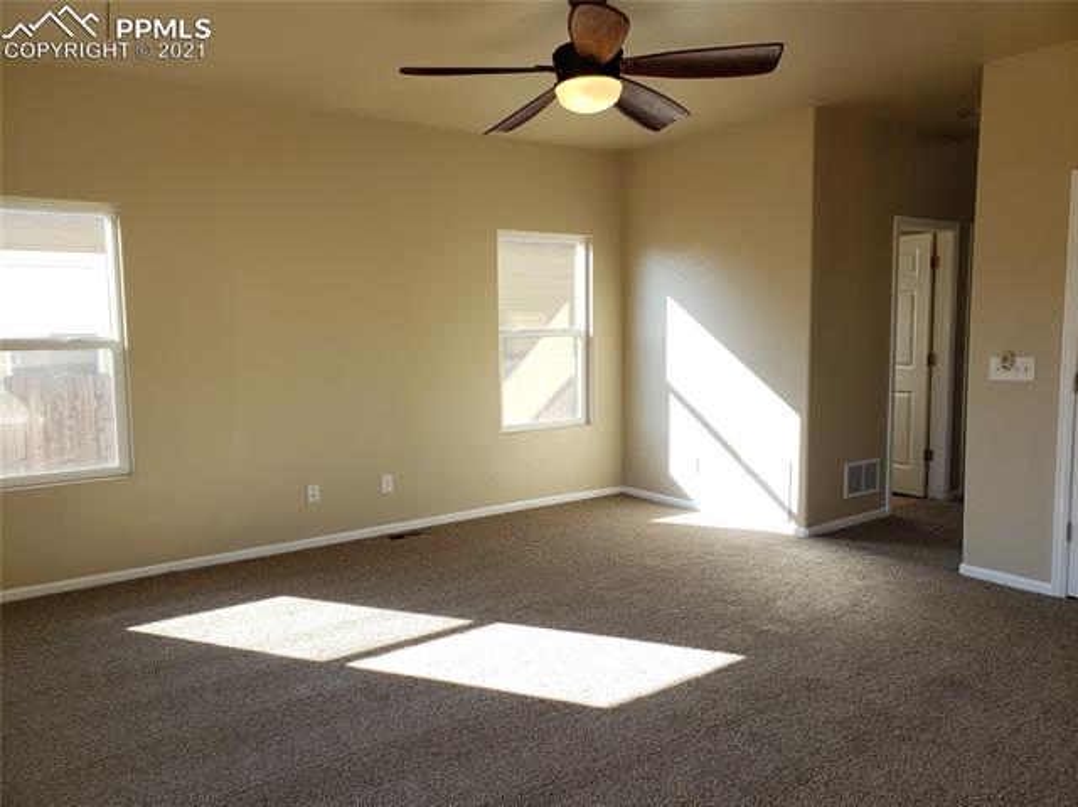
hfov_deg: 67.3
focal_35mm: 26
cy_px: 404
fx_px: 809
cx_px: 539
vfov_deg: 53.0
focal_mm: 4.3
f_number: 2.4
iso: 50
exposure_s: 1/127
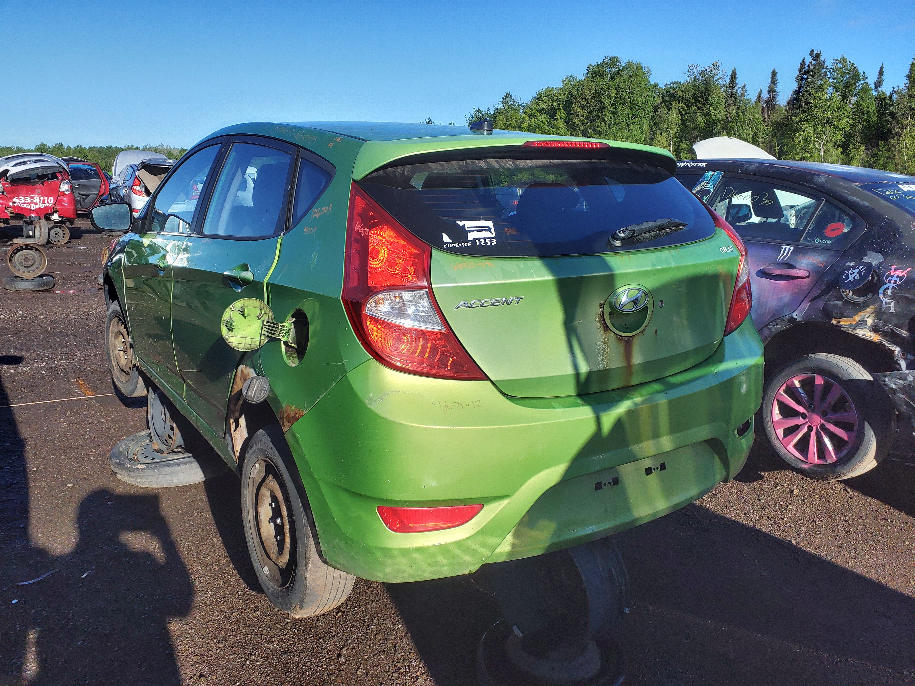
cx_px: 458
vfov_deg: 53.1
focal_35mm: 26
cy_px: 343
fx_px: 687
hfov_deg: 67.3
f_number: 1.9
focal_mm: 3.58
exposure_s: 1/794
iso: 40
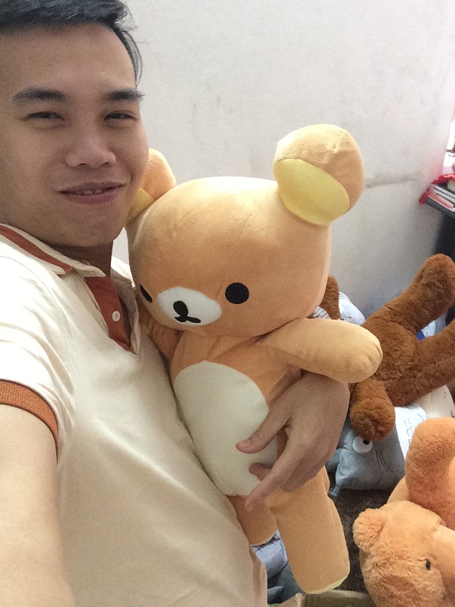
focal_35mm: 31
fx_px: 543
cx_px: 228
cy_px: 304
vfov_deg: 58.3
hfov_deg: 45.5
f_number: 2.4
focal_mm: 2.15
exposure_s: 1/17
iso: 400
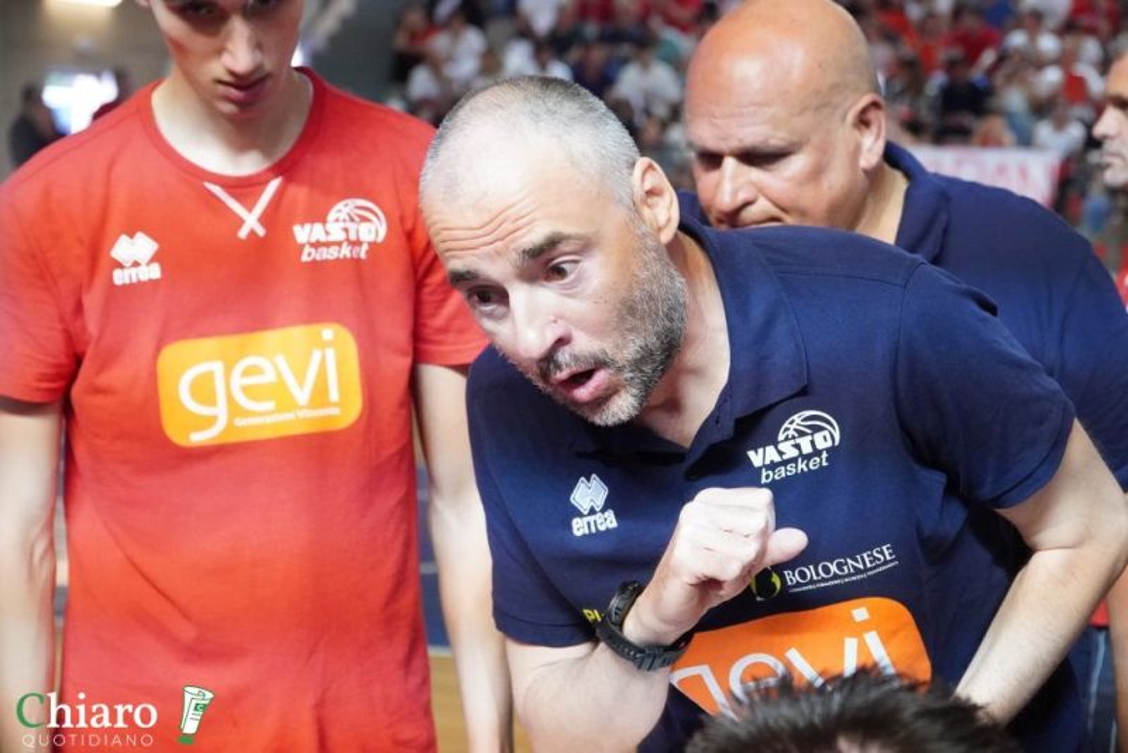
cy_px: 376
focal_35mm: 84
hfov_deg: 24.2
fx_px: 2633
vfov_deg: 16.3
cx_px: 564
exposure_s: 1/640
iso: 5000
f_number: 5
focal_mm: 56
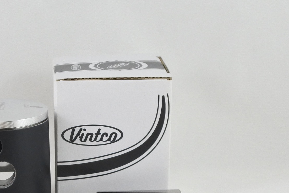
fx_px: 650
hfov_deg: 24.6
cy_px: 154
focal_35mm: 81
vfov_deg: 16.7
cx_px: 54
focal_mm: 18
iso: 450
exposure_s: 1/125
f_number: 4.5
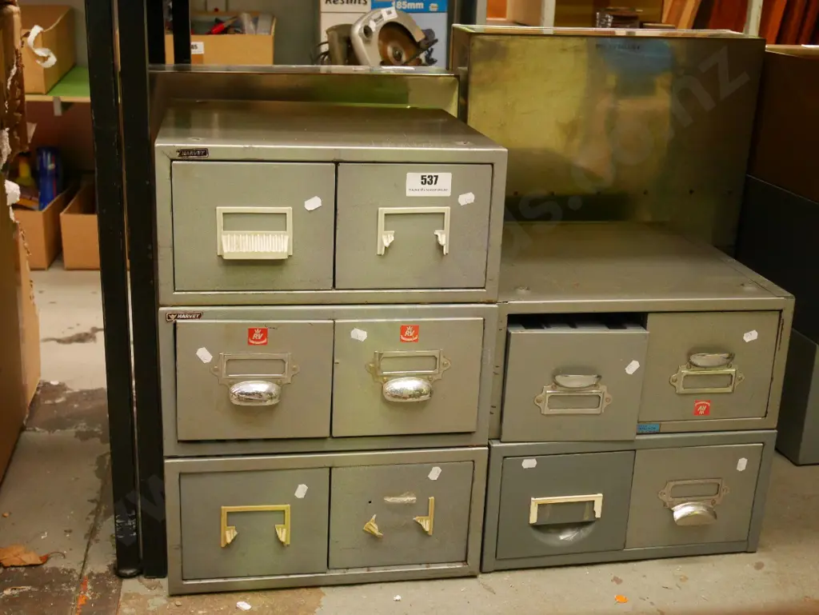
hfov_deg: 42.9
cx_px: 410
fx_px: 1042
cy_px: 308
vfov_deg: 32.9
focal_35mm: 44
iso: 3200
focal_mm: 22
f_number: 4.9
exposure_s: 1/50
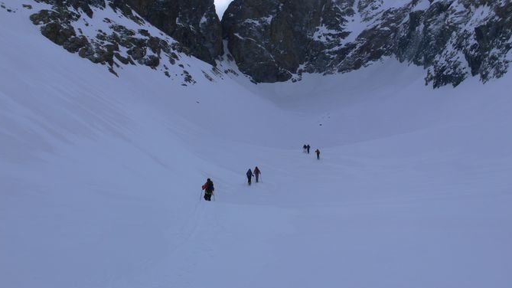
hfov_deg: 49.4
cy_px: 97
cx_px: 253
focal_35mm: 41
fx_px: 557
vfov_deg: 28.8
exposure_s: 1/400
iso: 80
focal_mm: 7.8
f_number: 8
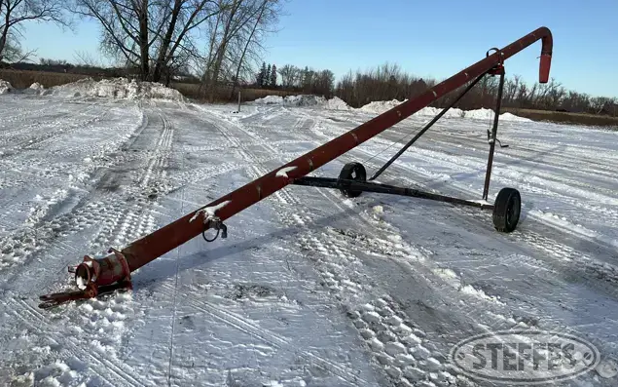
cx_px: 309
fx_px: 522
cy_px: 162
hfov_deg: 61.2
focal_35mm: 31
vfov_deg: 40.5
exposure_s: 1/2227
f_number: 1.8
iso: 25
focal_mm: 3
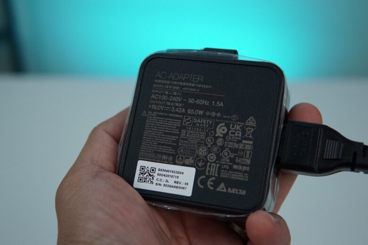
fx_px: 460
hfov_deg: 43.6
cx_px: 184
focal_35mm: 45
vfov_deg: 29.9
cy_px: 122
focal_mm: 30
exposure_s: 1/640
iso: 1250
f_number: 4
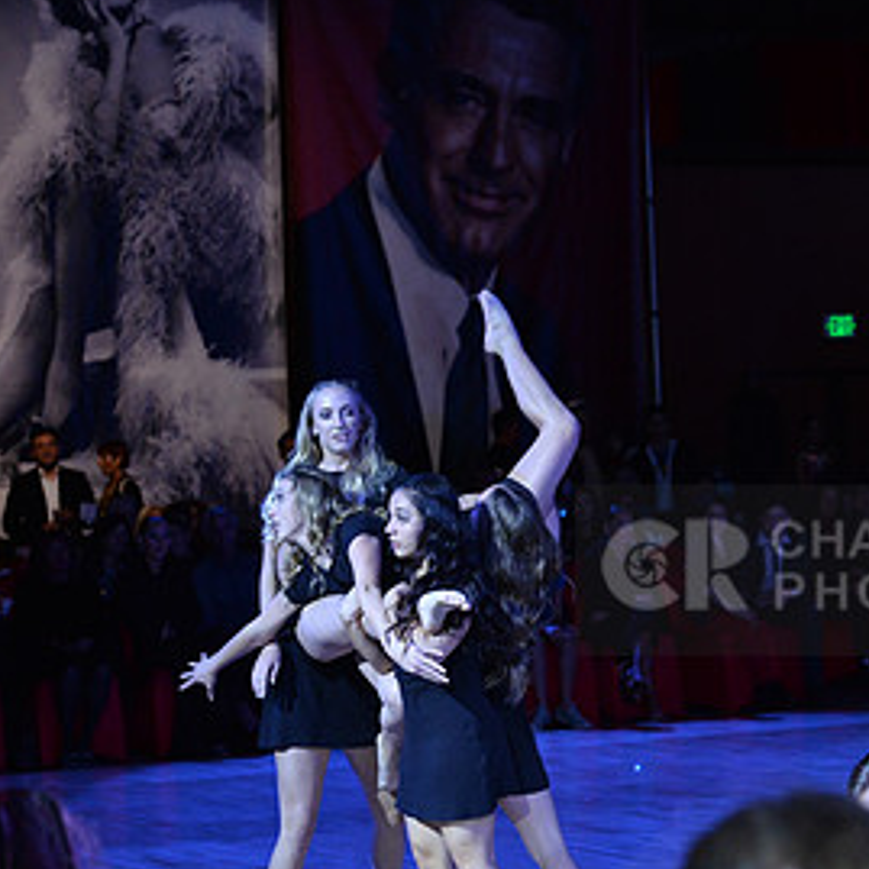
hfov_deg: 13.4
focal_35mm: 128
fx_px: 3635
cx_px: 927
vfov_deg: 13.6
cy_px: 570
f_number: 4.5
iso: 2000
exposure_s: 1/250
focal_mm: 70
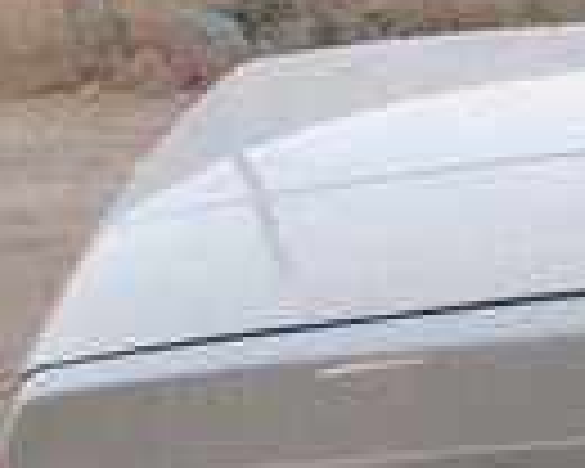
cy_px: 396
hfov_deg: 21.8
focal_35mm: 72
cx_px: 891
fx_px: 1247
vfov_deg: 20.9
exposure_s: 1/100
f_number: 1.75
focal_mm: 5.25
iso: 125
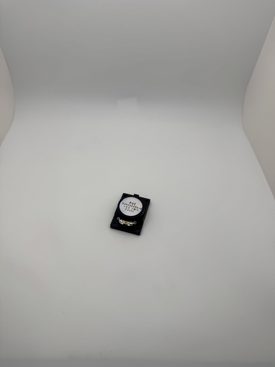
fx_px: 254
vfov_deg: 71.6
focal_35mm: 24
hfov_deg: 56.8
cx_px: 138
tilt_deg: -48.7
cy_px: 184
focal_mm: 6.76
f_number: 1.78
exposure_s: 1/1151
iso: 80
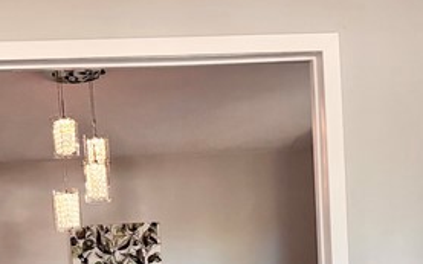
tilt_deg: -6.4
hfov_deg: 20.4
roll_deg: +3.8
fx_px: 1176
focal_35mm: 102
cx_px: 157
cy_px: 456
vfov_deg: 11.9
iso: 125
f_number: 1.6
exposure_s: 1/120
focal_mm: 5.96
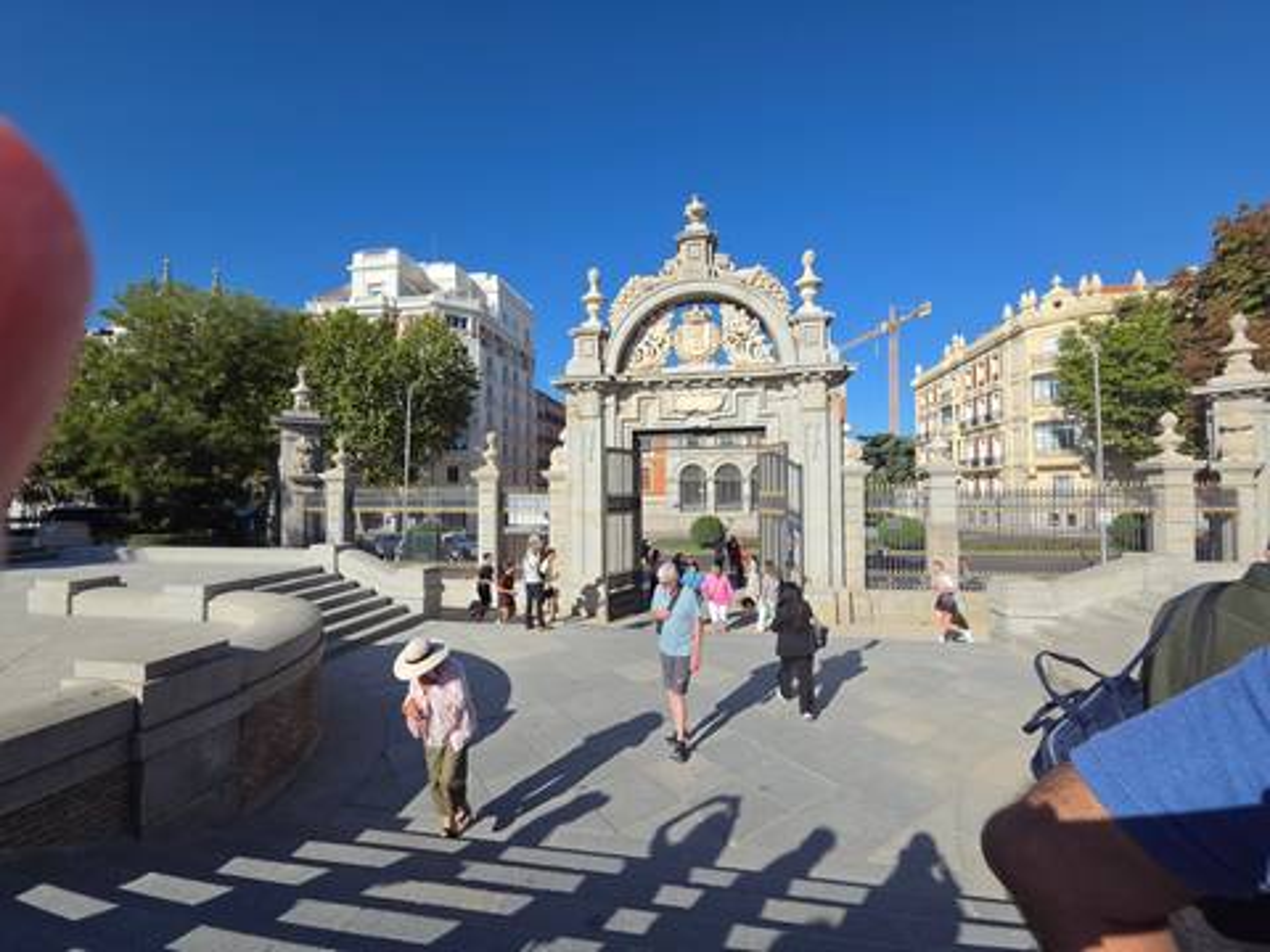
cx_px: 635
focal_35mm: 13
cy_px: 476
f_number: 2.2
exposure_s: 1/4054
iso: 100
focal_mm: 2.2
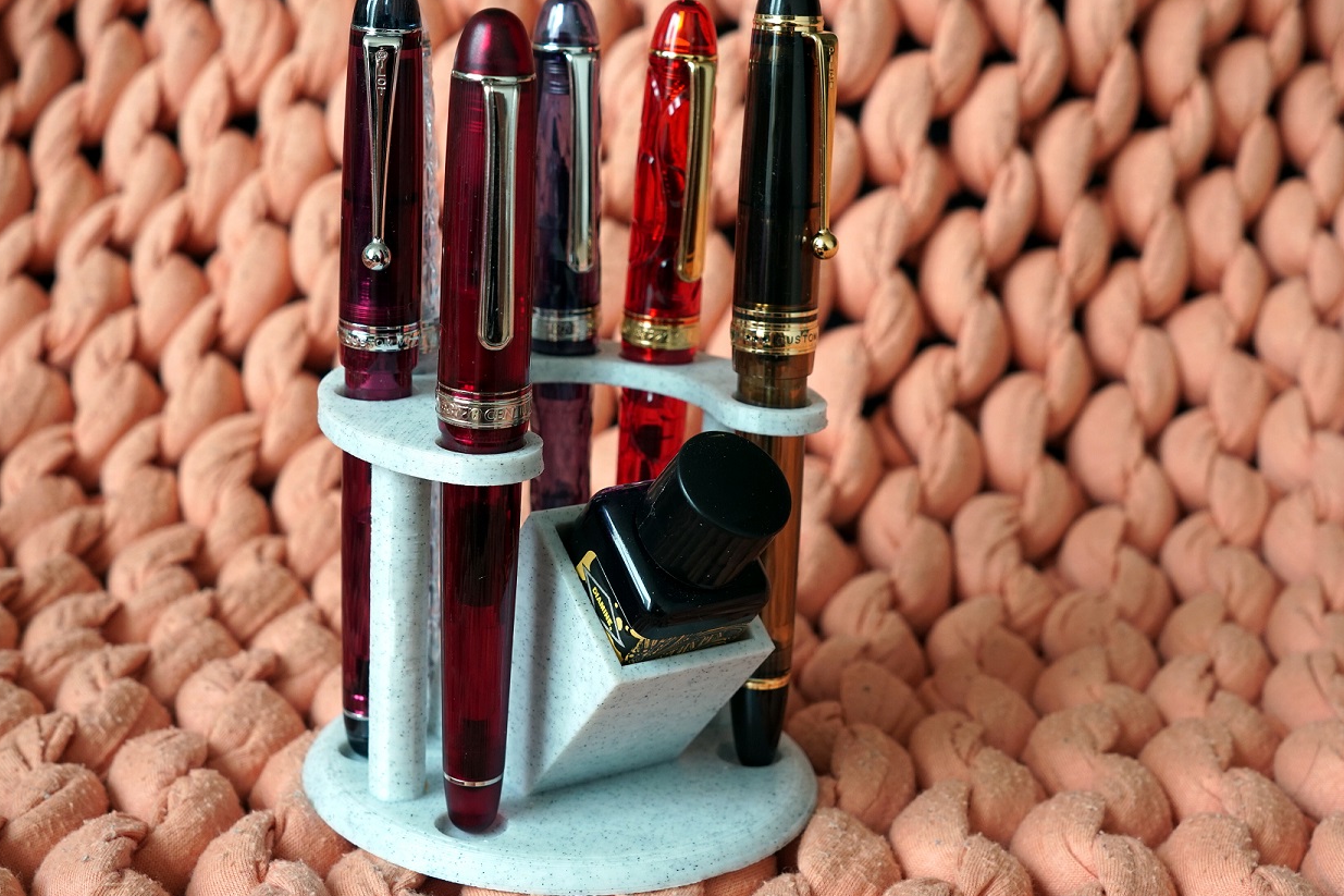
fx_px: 1904
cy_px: 411
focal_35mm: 51
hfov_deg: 38.9
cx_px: 706
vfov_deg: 26.5
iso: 400
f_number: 5.6
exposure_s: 1/60
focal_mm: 28
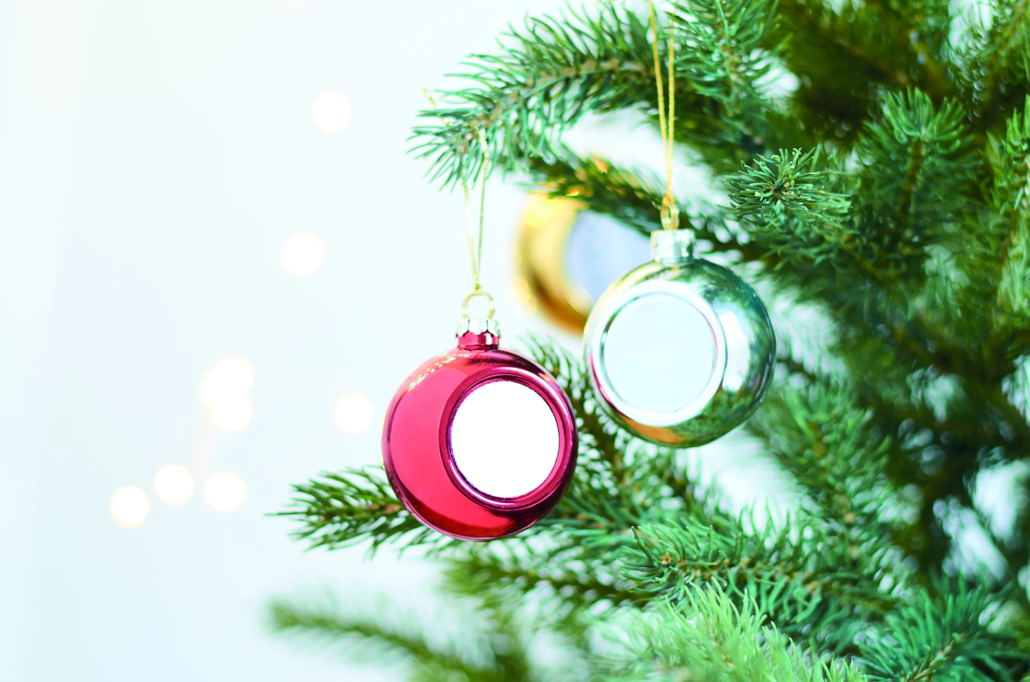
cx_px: 515
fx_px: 2142
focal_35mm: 75
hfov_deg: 27.0
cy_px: 341
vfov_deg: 18.1
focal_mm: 50
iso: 100
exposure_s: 2.5
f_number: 2.8
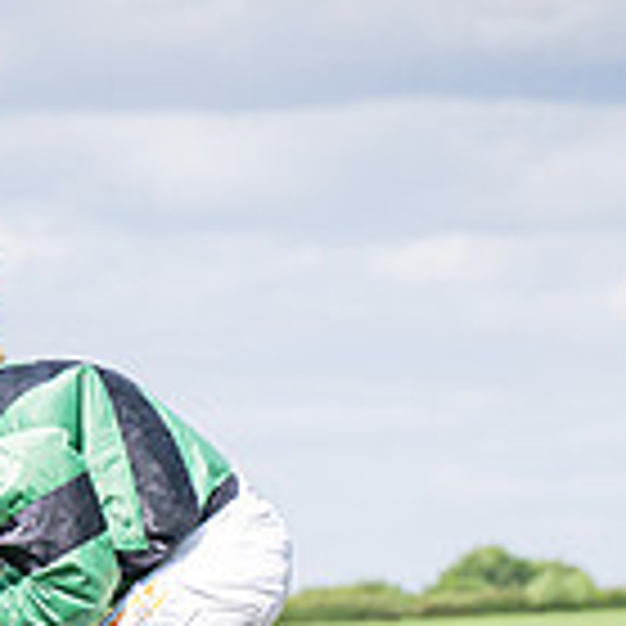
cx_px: -408
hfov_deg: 3.9
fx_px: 9166
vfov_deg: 3.9
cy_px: 912
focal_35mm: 448
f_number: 4
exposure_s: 1/3200
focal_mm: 79
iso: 400
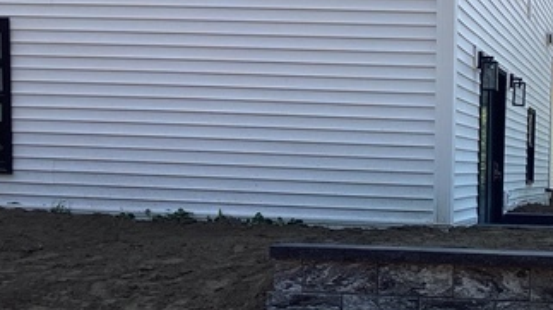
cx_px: 536
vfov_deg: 17.7
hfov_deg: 29.6
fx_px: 982
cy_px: 271
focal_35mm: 67
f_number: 2.4
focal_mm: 3.3
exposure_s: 1/776
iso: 25
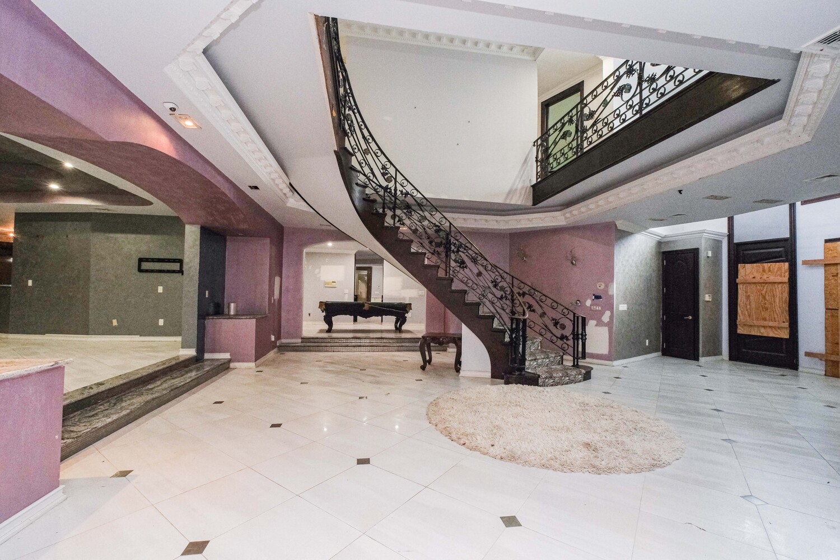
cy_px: 280
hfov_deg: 100.4
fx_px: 350
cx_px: 420
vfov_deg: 77.3
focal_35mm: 15
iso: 2500
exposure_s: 1/60
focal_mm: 10
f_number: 8
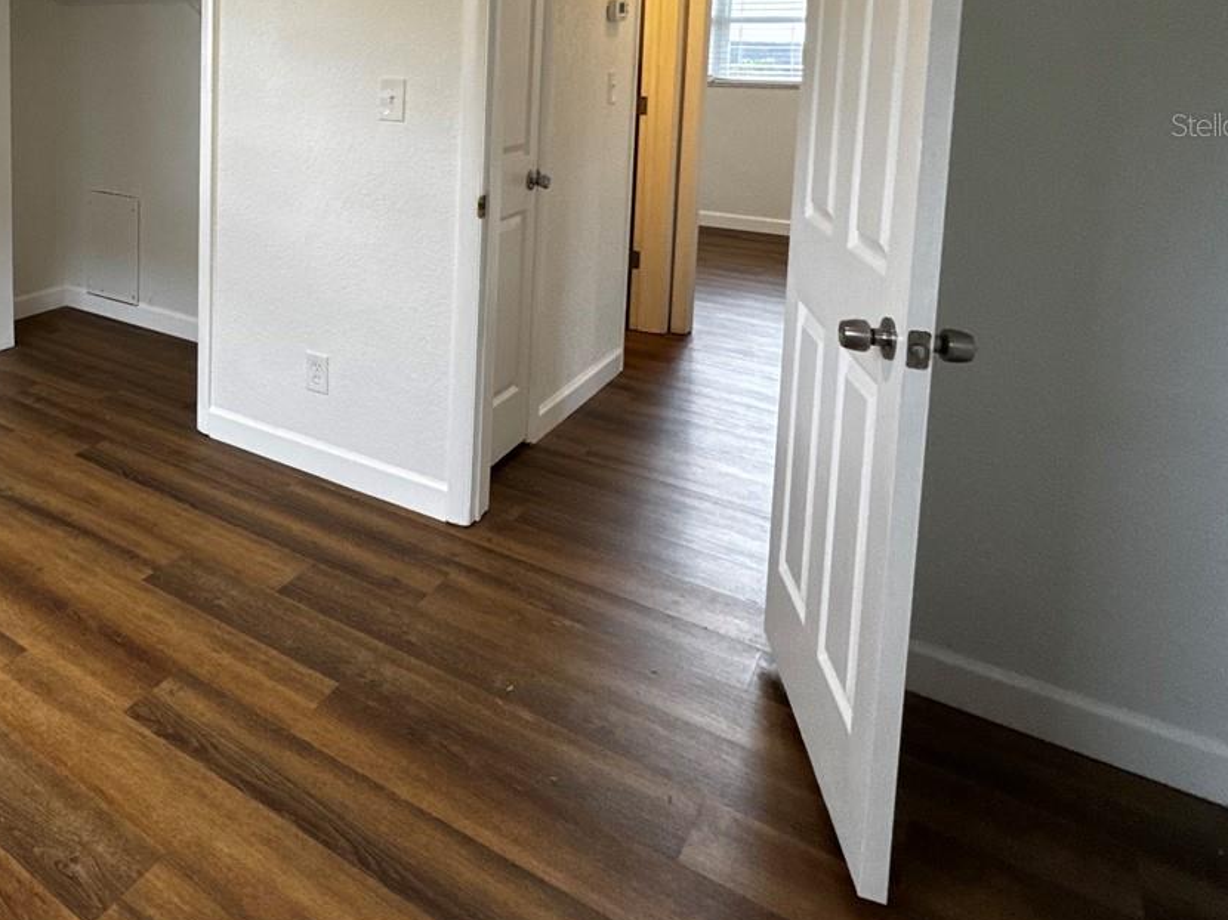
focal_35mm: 27
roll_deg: -0.7
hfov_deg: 56.5
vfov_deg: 47.1
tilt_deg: -5.5
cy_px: 124
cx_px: 127
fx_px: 958
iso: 200
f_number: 2.2
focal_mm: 2.22
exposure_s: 1/120
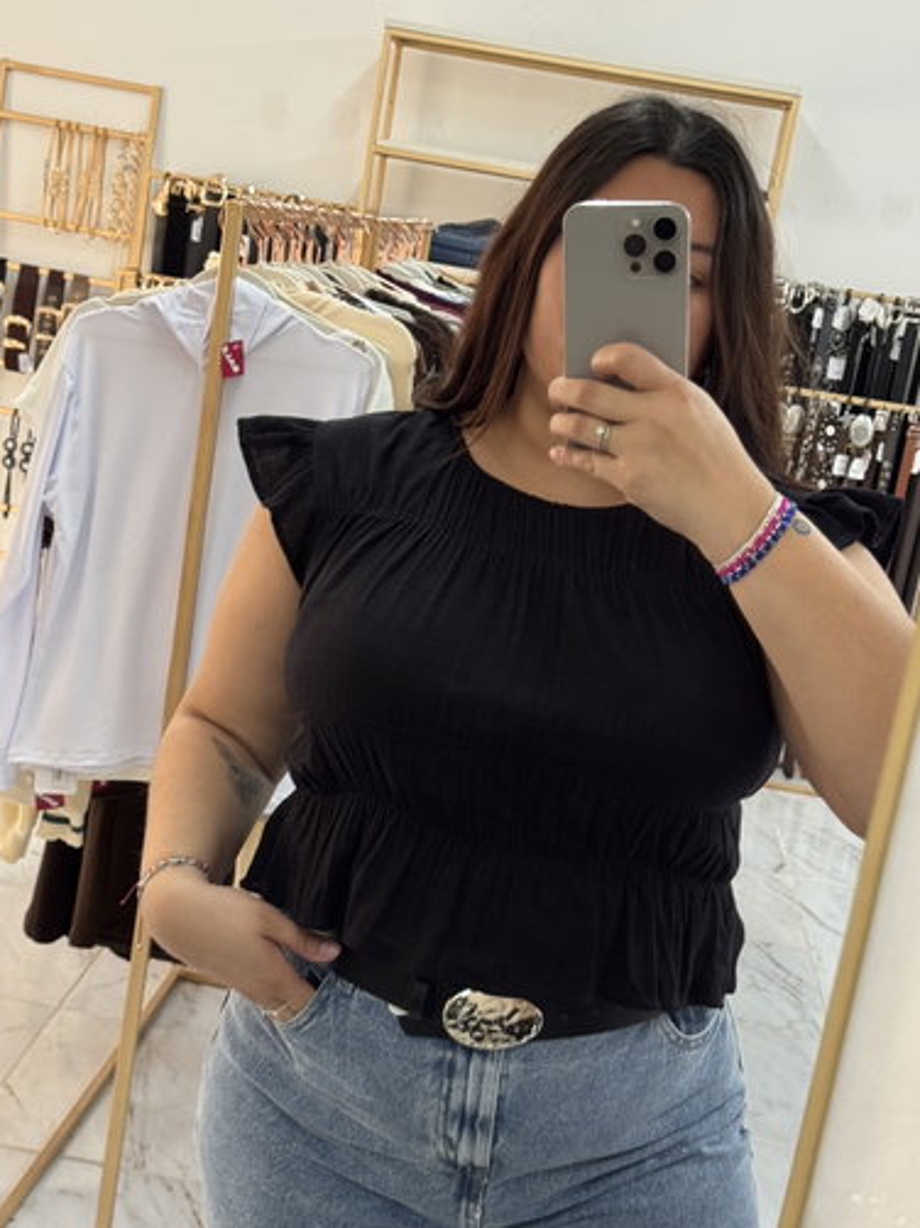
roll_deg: -9.3
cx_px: 470
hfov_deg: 28.5
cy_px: 615
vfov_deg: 37.5
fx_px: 1809
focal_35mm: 51
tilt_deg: -11.3
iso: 250
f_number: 1.78
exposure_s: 1/60
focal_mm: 6.76
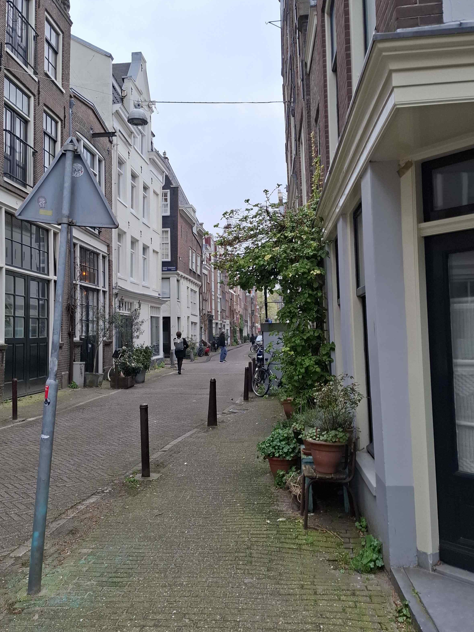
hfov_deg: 46.7
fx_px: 548
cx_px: 208
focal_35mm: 30
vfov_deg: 59.9
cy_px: 300
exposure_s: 1/499
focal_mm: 5.54
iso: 50
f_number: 1.8
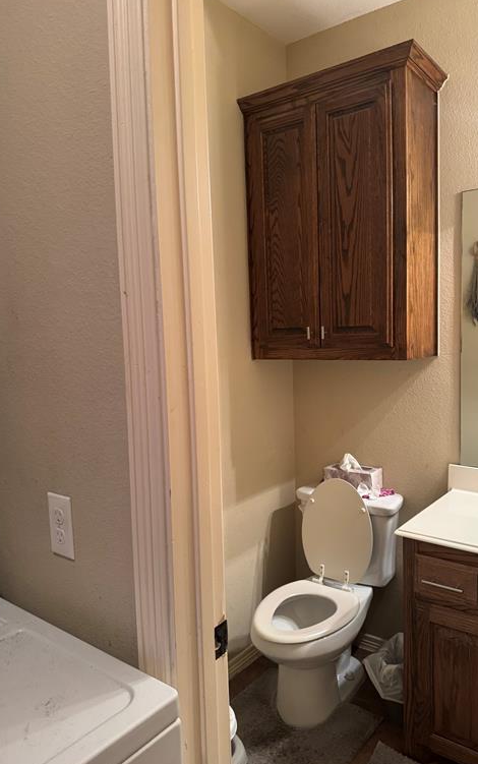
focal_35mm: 26
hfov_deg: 47.5
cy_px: 380
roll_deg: +3.0
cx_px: 277
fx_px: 541
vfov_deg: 70.4
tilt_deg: -4.1
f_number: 1.78
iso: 500
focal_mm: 6.76
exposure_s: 1/60
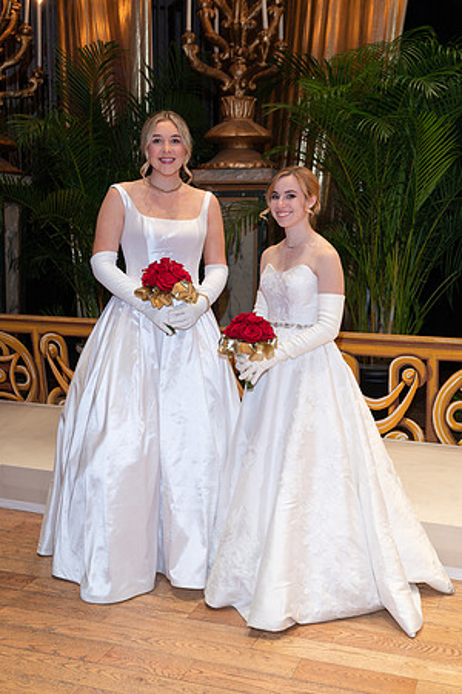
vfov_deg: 45.4
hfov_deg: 31.2
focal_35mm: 43
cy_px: 347
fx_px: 828
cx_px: 231
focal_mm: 43
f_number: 4.5
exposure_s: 1/25
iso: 400
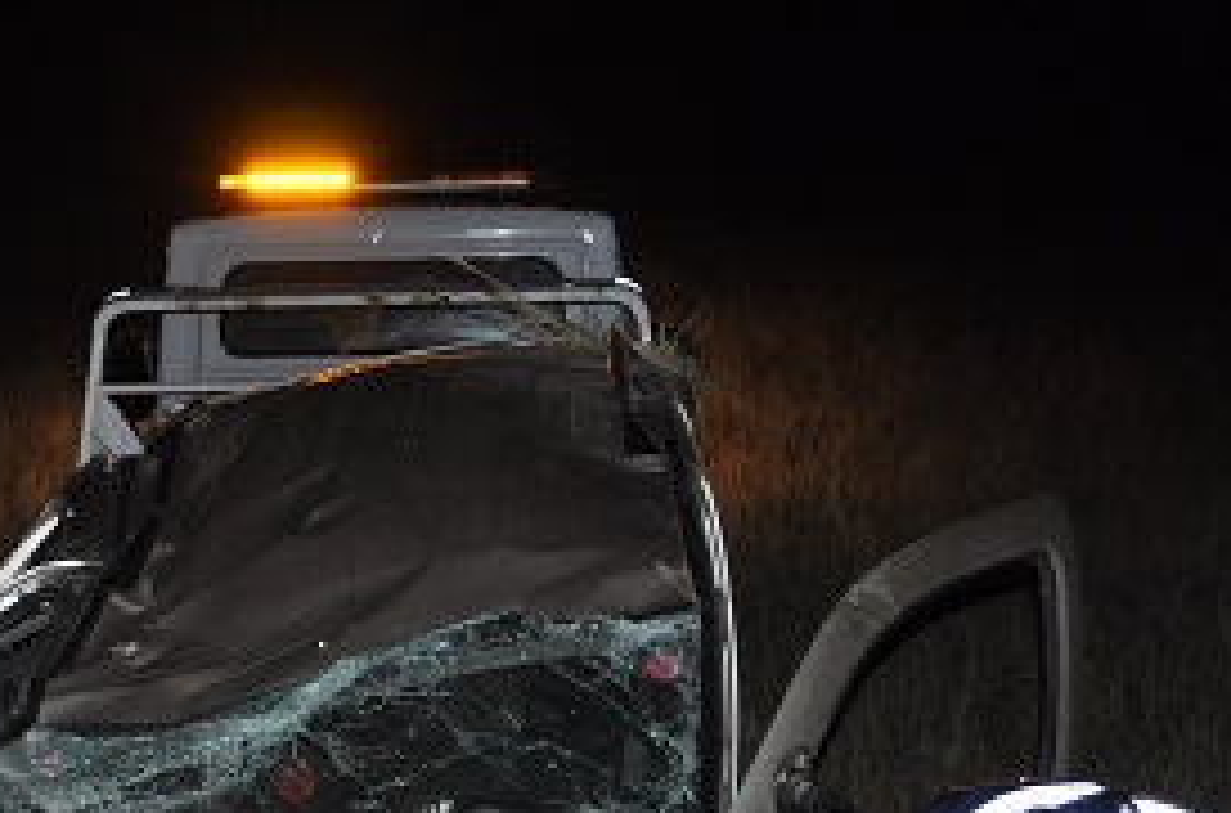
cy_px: 856
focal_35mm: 114
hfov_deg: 17.8
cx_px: 198
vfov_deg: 11.8
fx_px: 3887
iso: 800
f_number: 4.2
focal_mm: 32
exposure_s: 1/60
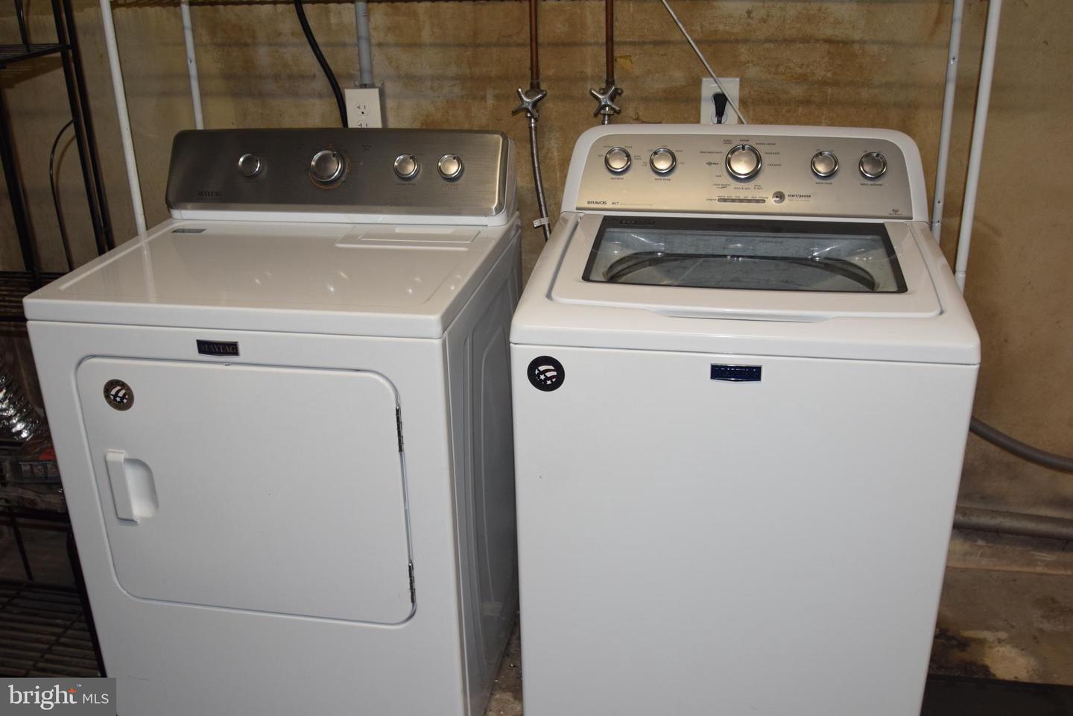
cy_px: 358
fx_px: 1073
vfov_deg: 36.9
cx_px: 536
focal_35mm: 36
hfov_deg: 53.1
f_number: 4.5
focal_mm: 24
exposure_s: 1/80
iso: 800
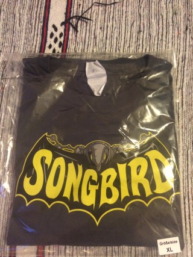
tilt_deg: -77.5
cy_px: 128
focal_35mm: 29
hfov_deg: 48.2
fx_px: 216
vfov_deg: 61.7
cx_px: 96
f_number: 2.2
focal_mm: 4.15
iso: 400
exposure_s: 1/17
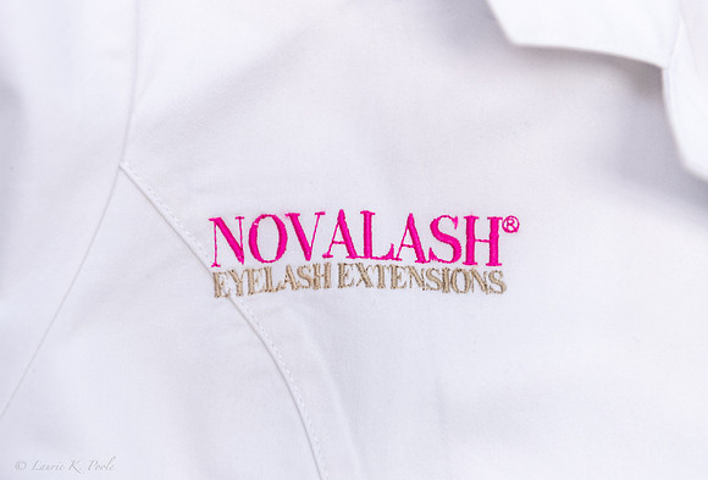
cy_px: 254
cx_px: 353
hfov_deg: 26.4
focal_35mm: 76
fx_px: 1507
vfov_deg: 18.1
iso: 800
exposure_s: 1/400
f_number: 2.8
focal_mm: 70
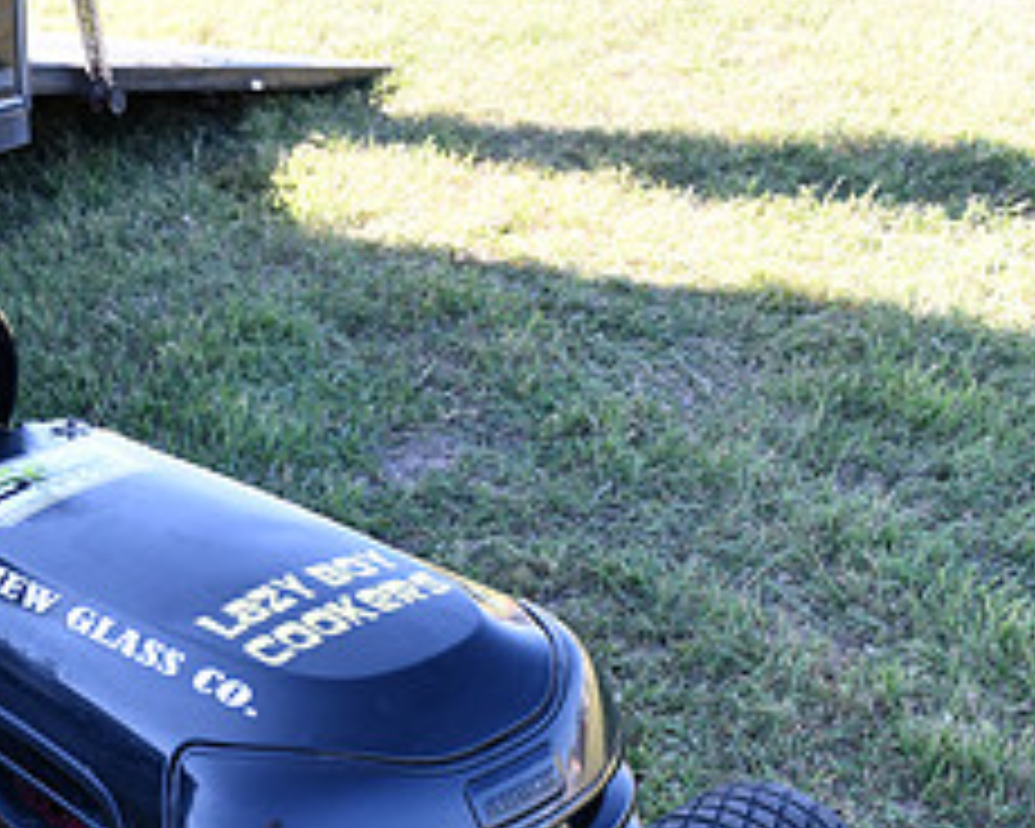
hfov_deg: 24.1
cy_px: 808
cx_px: 230
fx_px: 2389
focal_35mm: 78
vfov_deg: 19.2
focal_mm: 22
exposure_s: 1/250
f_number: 5.6
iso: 400
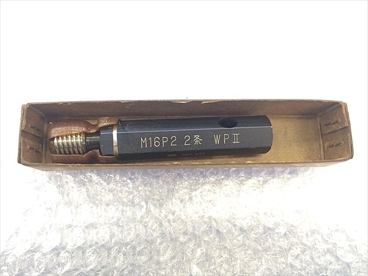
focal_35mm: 29
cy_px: 138
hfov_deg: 61.7
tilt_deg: -78.1
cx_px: 184
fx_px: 308
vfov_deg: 48.2
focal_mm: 4.15
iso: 160
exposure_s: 1/30
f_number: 2.2
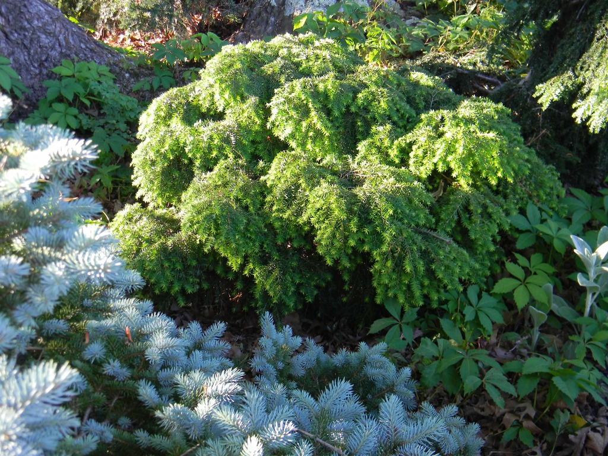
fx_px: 615
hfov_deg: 52.6
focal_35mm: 35
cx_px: 304
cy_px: 228
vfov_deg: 40.7
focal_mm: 8.6
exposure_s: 1/27.1
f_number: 3.9
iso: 80
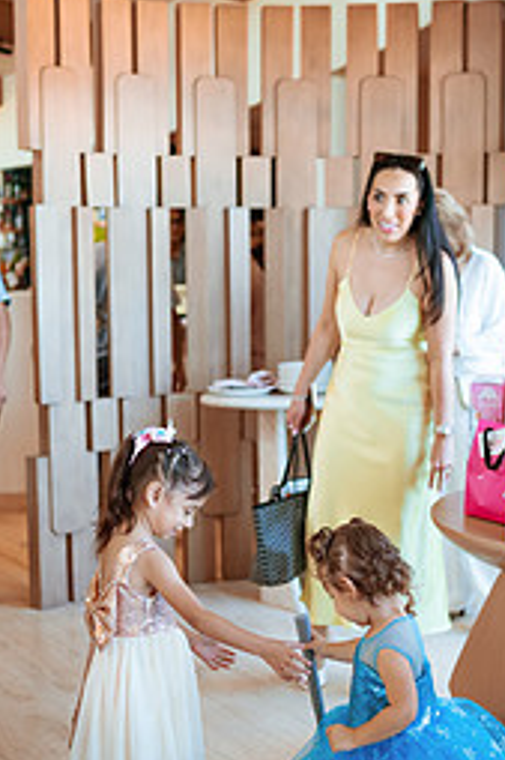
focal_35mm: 62
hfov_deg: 21.9
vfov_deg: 32.3
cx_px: 251
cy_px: 437
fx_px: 1306
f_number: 2
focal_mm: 35
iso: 1600
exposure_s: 1/640
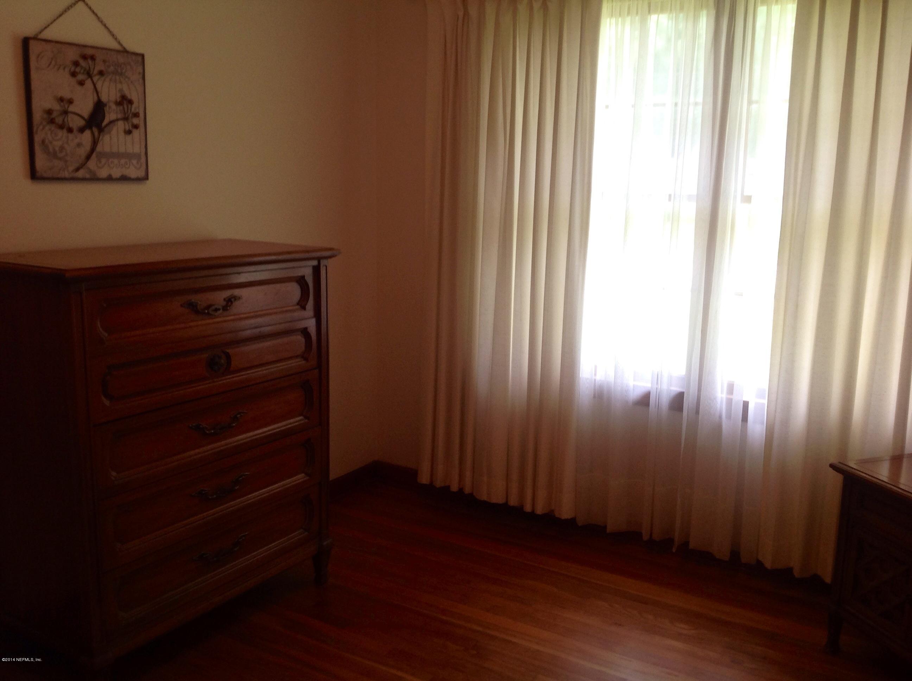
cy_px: 340
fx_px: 921
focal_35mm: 35
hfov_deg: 52.7
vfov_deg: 40.6
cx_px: 456
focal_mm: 4.28
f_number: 2.4
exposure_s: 1/30
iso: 64
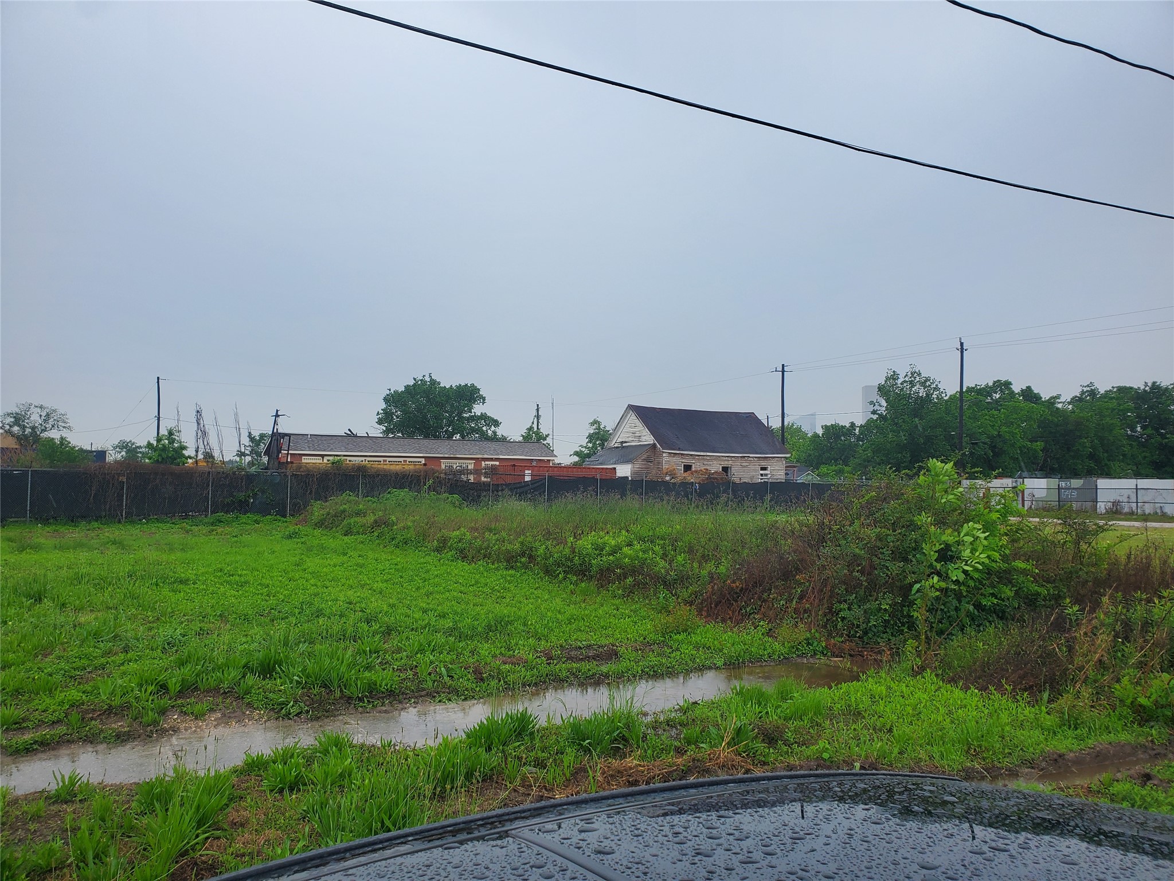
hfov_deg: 67.3
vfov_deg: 53.1
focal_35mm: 26
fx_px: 882
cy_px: 440
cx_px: 587
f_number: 2.4
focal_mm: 4.3
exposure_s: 1/494
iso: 50
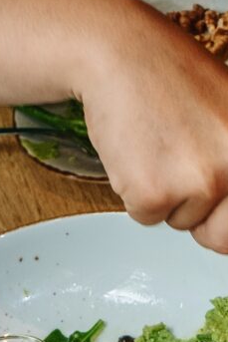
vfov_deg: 7.5
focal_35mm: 274
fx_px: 2600
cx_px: 497
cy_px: 404
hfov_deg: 4.9
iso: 400
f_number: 5.2
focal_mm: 38.5
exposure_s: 1/60
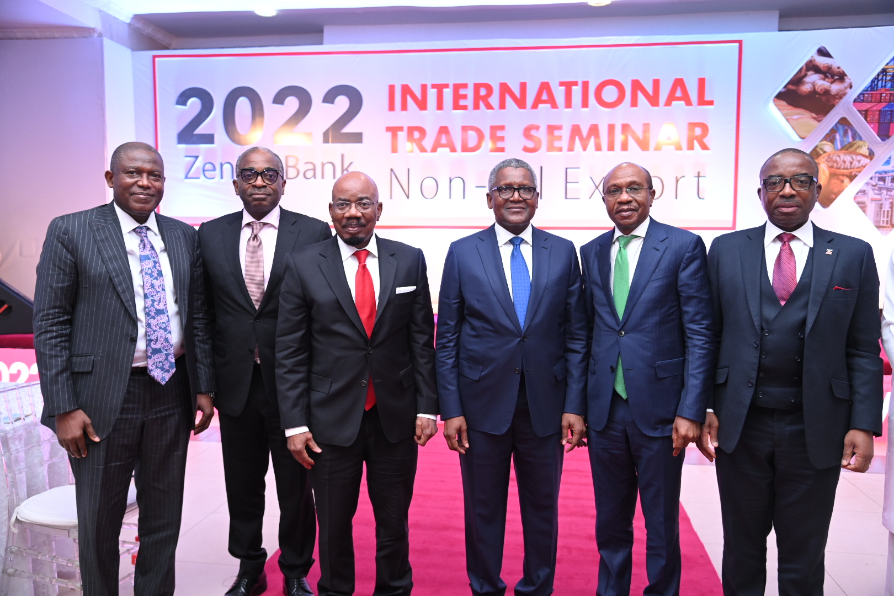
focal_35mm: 30
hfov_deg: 61.9
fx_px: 745
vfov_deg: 43.6
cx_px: 447
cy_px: 298
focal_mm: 30
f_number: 4.5
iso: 2000
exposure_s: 1/200
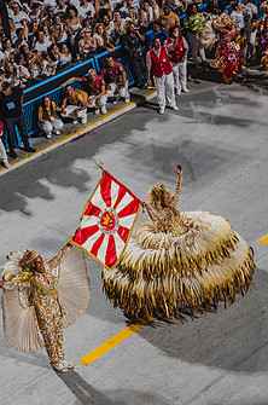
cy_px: 251
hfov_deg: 17.4
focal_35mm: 78
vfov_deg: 26.0
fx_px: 875
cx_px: 121
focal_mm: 58
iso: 1250
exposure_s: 1/400
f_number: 4
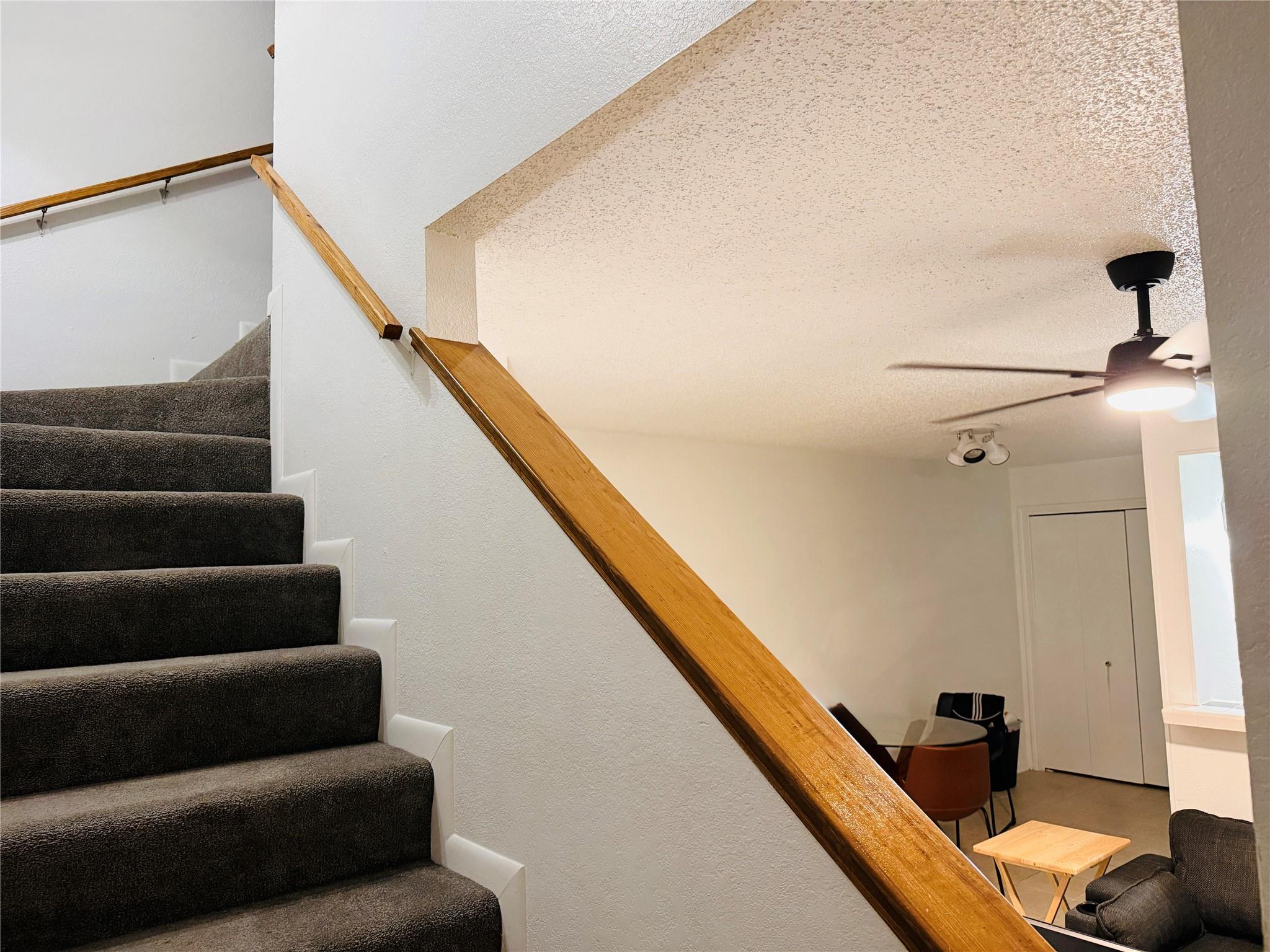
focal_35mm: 24
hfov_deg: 71.6
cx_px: 635
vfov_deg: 56.8
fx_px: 881
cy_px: 476
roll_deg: +0.8
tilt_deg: +5.2
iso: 320
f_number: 1.78
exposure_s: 1/58
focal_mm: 6.76
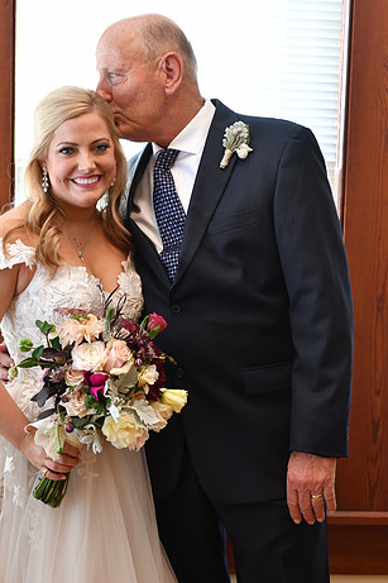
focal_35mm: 68
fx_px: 1100
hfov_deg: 20.0
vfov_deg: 29.7
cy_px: 311
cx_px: 150
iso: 1000
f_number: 2.8
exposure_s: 1/80
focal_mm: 36
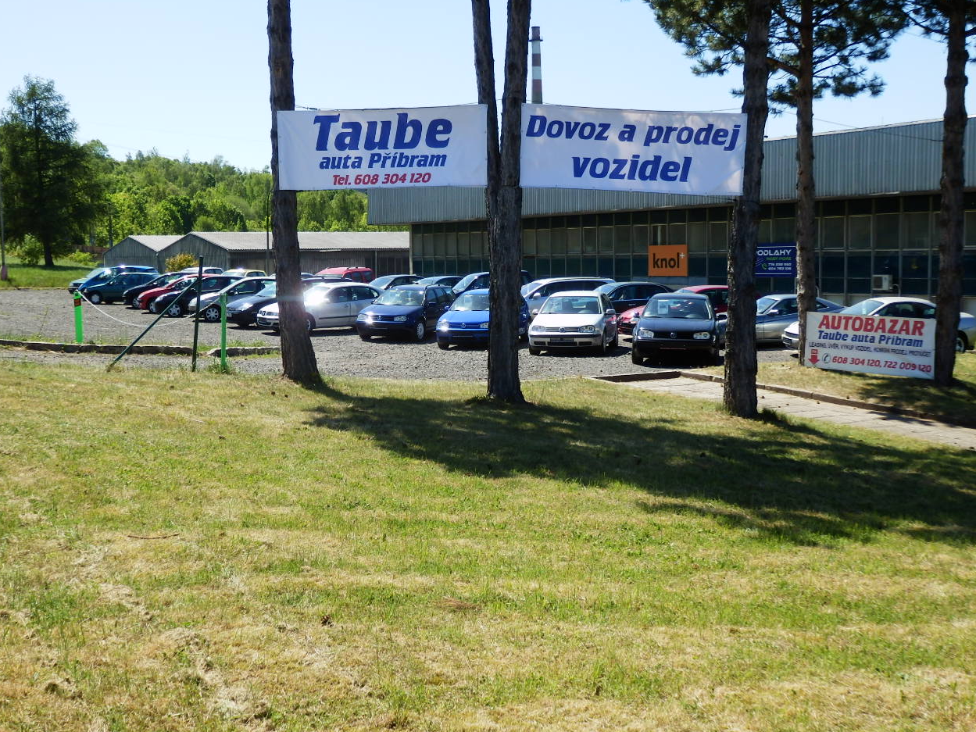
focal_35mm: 41
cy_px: 371
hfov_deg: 45.8
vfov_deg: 35.1
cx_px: 477
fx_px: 1156
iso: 80
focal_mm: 7.3
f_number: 3.7
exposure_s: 1/500
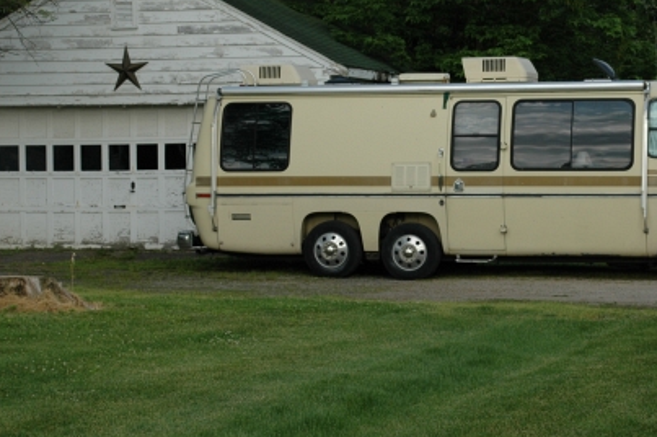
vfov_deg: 11.1
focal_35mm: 123
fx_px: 2238
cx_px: 465
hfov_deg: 16.6
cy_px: 193
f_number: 7.1
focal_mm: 55
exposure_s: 1/200
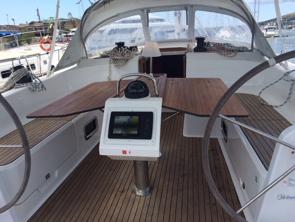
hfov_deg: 61.7
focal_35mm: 29
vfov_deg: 48.2
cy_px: 111
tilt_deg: -17.9
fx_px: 247
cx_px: 148
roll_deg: +1.6
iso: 32
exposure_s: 1/1368
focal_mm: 4.15
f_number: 2.2
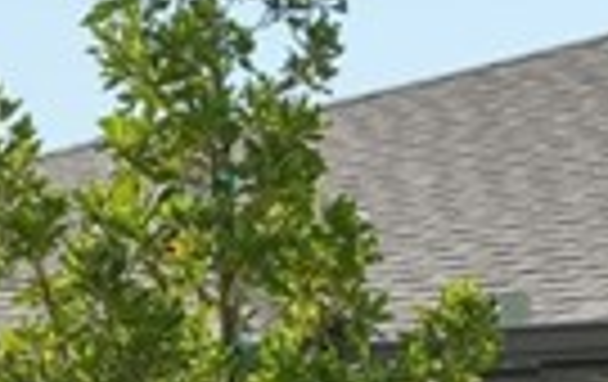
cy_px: 933
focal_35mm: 241
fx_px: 4003
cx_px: 883
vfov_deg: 5.3
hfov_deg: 8.5
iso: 400
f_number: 8
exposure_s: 1/1250
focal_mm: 29.5
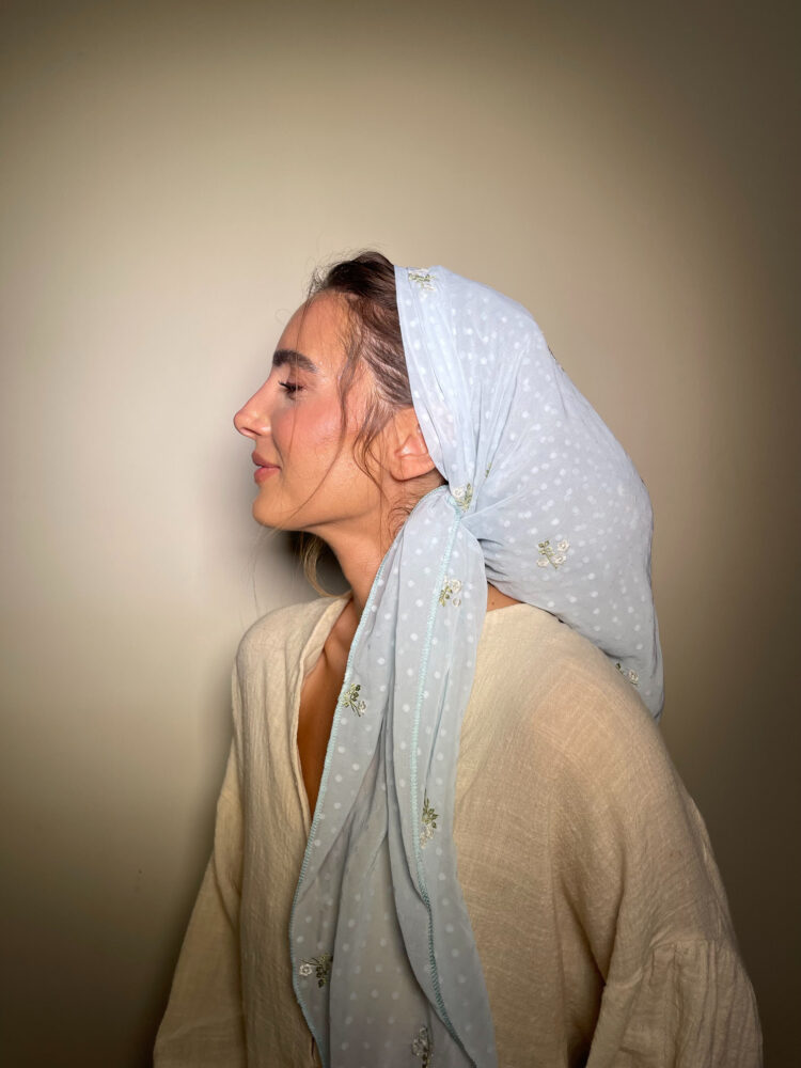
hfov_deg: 54.9
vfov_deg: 69.4
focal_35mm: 25
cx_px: 400
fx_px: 771
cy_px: 534
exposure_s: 1/163
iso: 32
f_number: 1.6
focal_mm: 5.1
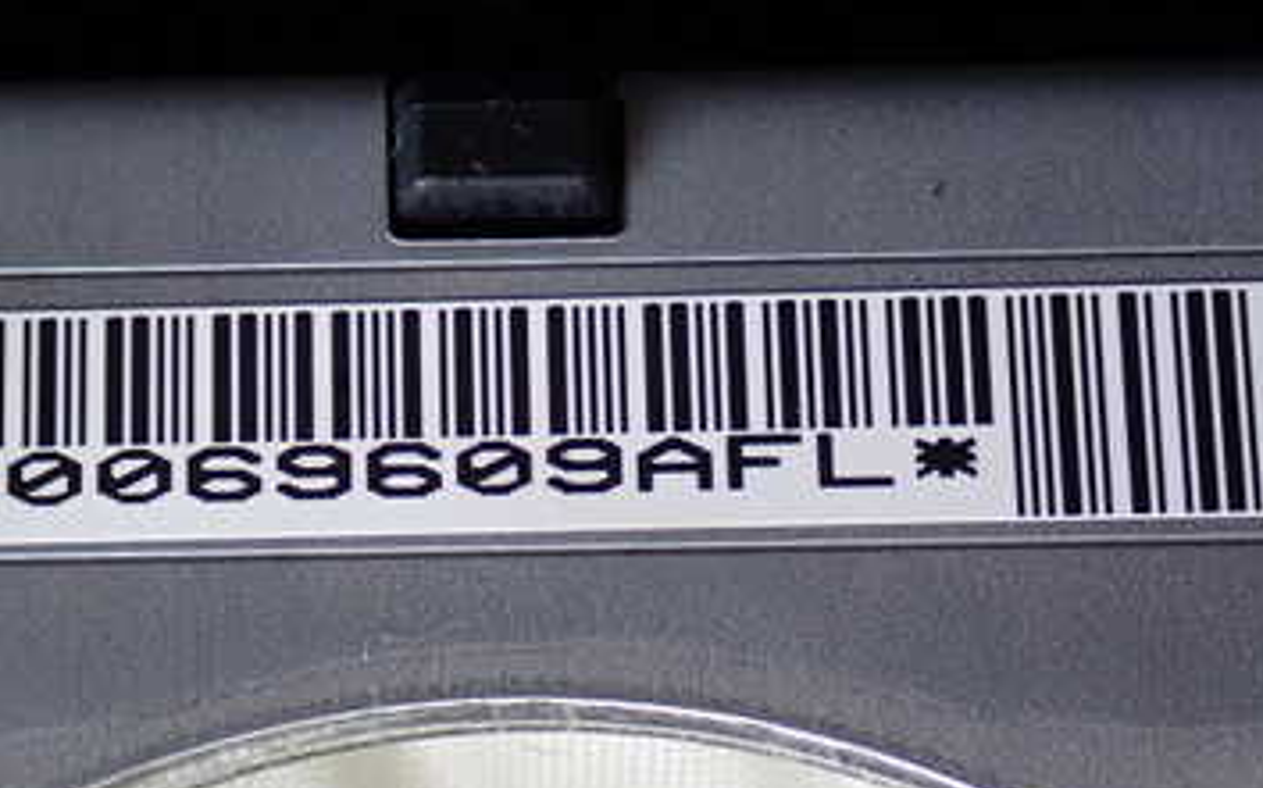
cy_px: 417
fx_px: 3338
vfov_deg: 13.5
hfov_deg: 21.4
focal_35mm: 97
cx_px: 496
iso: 250
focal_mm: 9.65
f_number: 3.3
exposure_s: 1/50
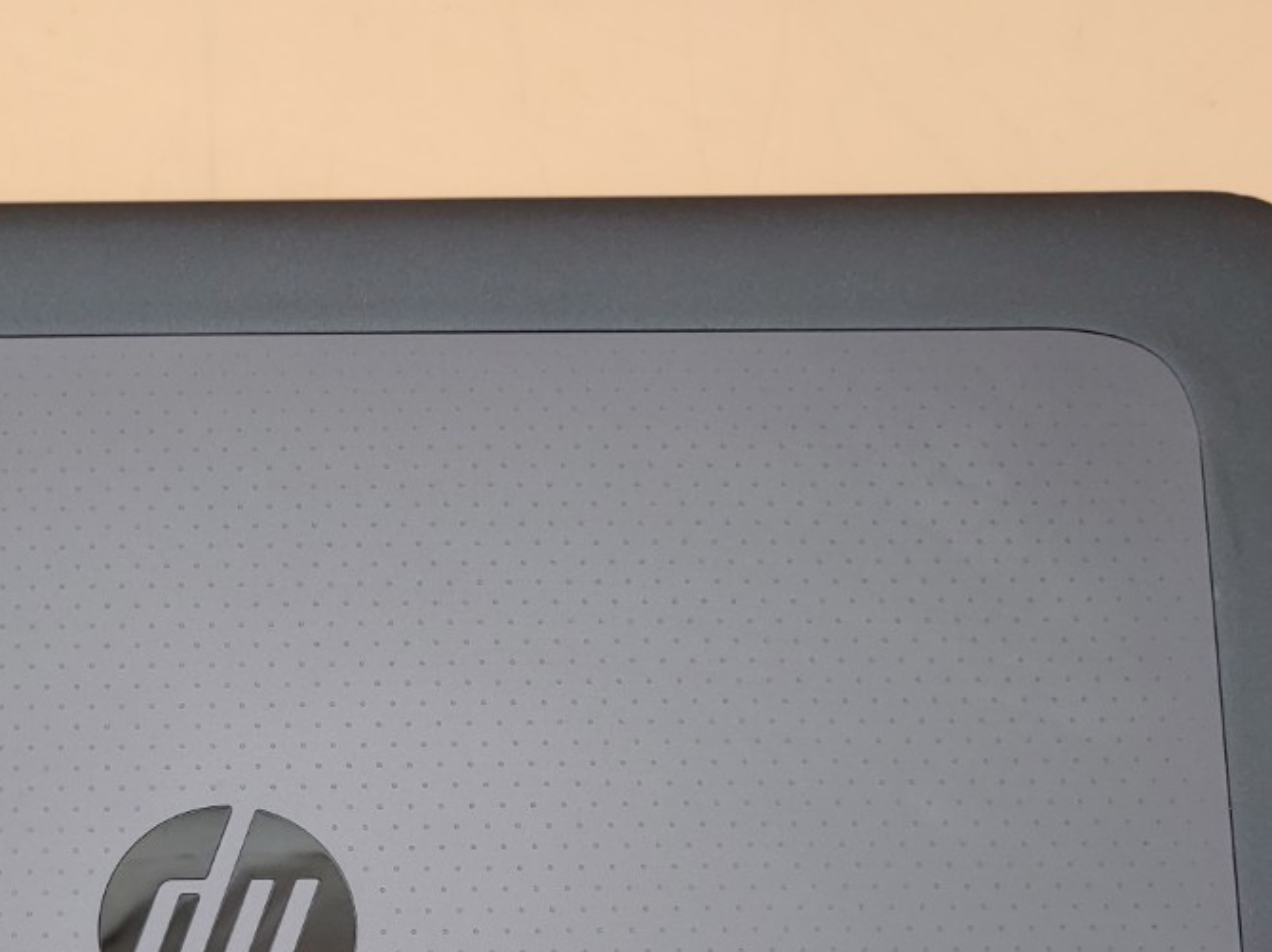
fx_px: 2057
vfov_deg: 24.7
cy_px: 979
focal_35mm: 56
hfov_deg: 33.2
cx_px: 219
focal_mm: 4.36
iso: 50
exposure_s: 1/82
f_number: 1.8
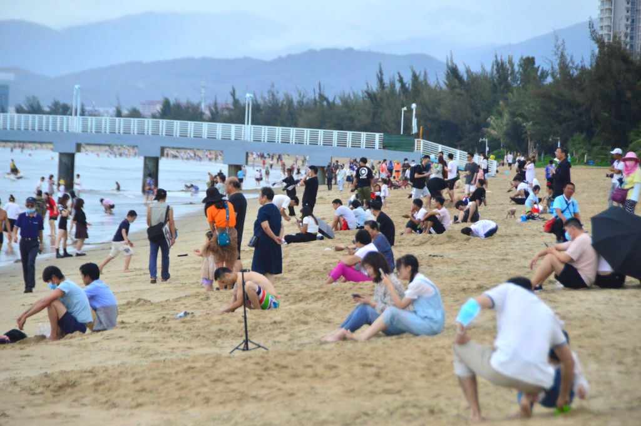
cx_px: 320
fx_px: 4003
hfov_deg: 9.2
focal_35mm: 225
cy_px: 213
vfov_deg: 6.1
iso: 1400
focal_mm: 150
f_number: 5.6
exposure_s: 1/800
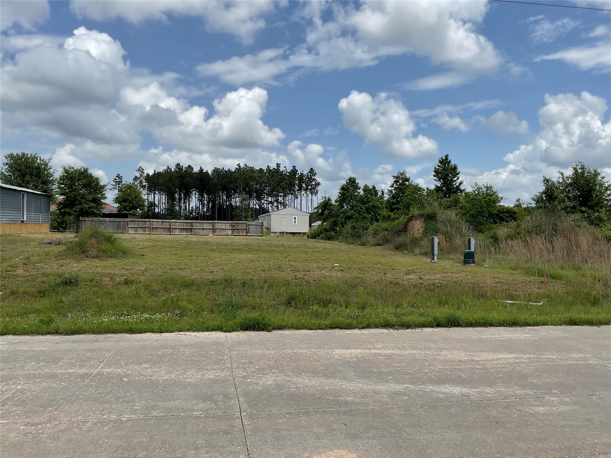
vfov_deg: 48.2
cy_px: 229
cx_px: 306
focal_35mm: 29
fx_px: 512
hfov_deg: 61.7
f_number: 1.8
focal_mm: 3
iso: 16
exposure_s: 1/3125
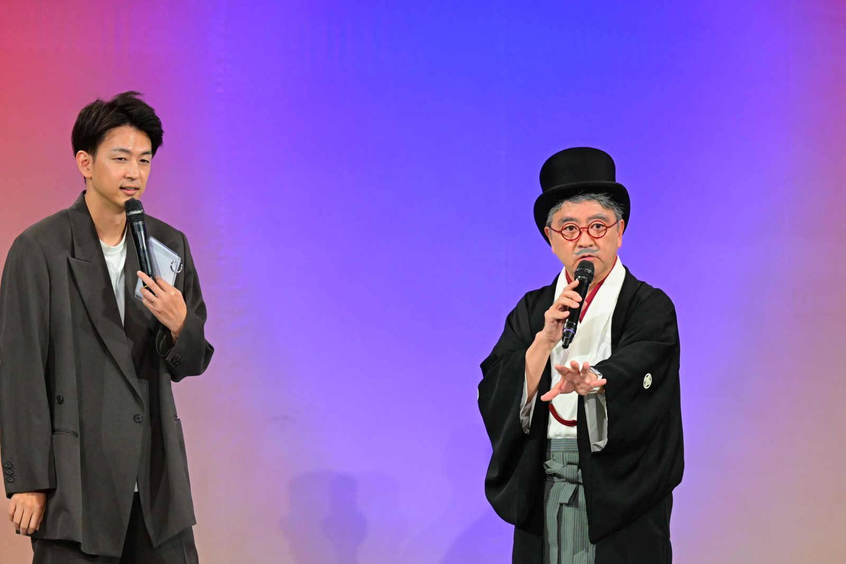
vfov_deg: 6.1
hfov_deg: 9.1
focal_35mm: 225
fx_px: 5288
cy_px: 282
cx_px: 423
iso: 2500
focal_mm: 150
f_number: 4
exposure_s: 1/250
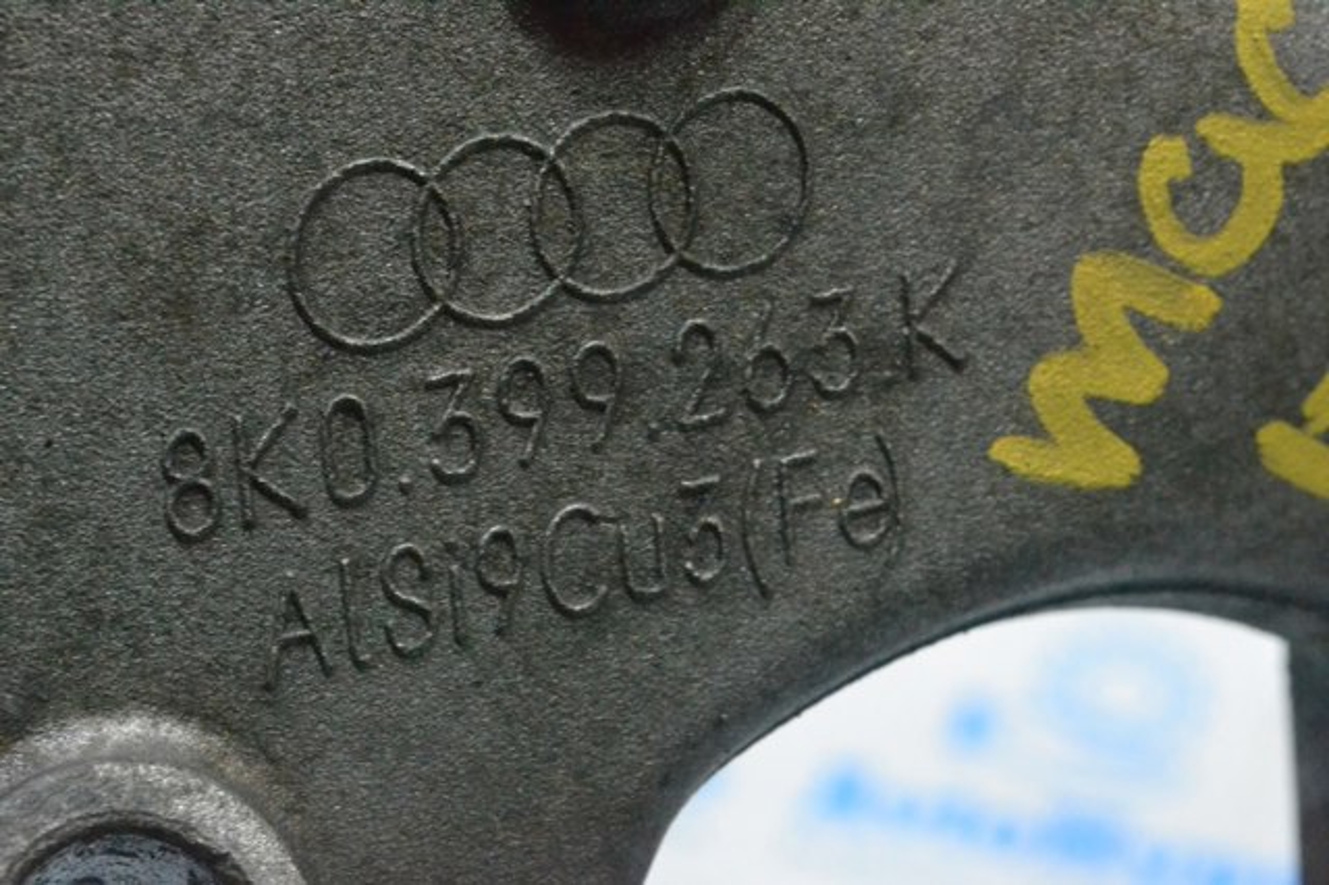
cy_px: 442
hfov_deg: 24.6
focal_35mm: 82
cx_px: 664
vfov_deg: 16.5
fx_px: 3044
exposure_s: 1/160
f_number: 10
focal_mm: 55
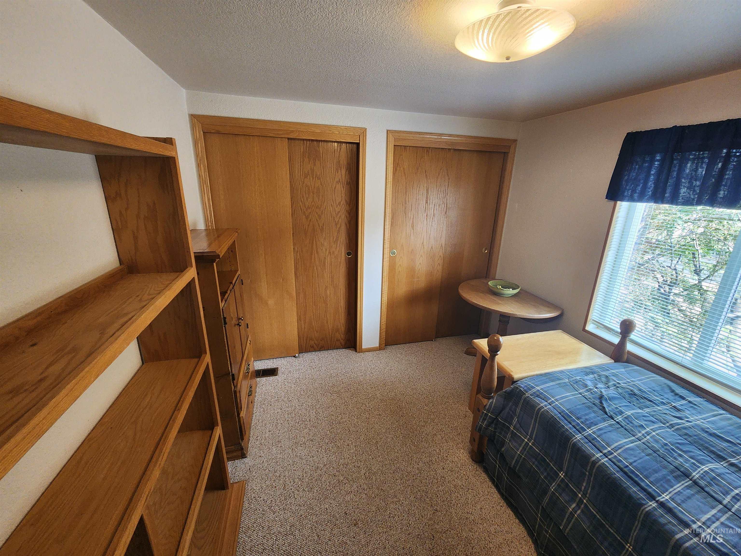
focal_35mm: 13
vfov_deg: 89.9
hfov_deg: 106.2
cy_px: 278
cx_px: 370
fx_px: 278
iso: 160
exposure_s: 1/60
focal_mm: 2.2
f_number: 2.2
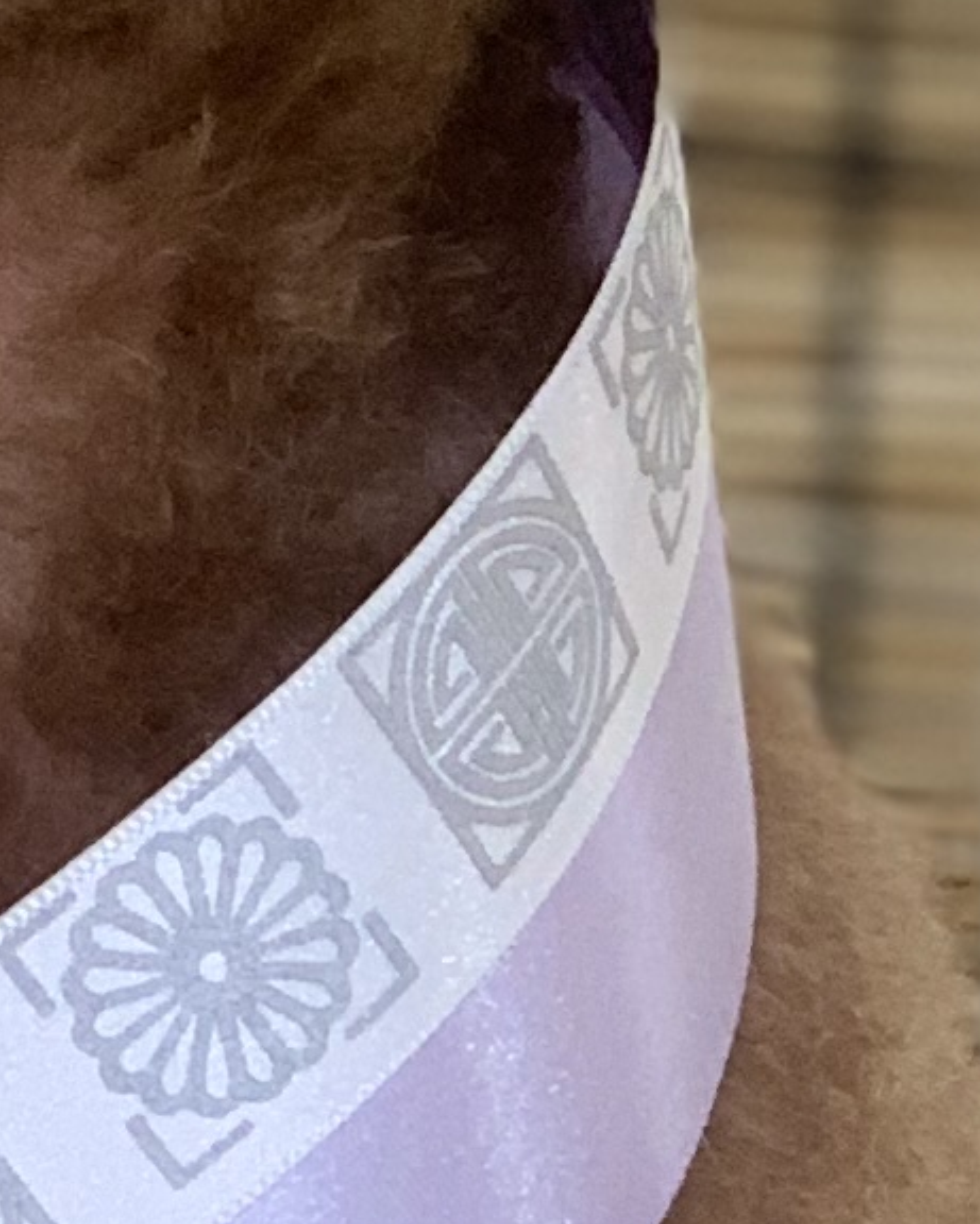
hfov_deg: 4.3
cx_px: -612
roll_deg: -0.9
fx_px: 12867
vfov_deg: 5.4
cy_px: -74
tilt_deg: +6.7
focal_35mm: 355
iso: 80
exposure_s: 1/60
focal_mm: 6
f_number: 2.4
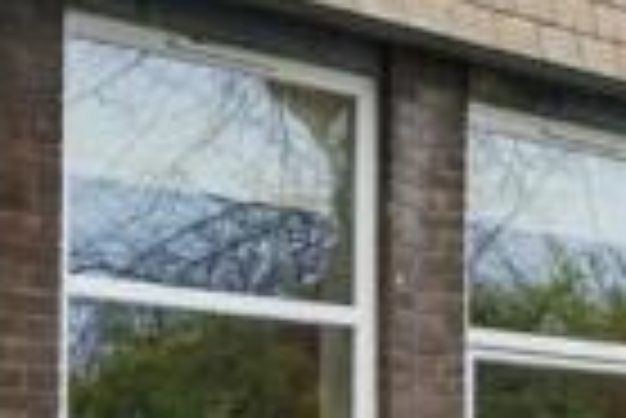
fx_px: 2211
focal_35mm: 127
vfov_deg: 10.7
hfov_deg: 12.7
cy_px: 474
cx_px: 1466
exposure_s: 1/400
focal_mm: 27
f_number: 4
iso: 800
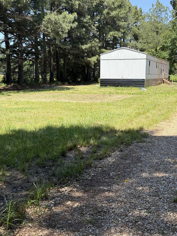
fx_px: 327
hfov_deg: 30.3
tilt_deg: -6.2
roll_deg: -0.7
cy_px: 118
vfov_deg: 39.7
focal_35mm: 48
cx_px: 88
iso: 64
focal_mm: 6.76
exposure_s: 1/1883
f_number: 1.78
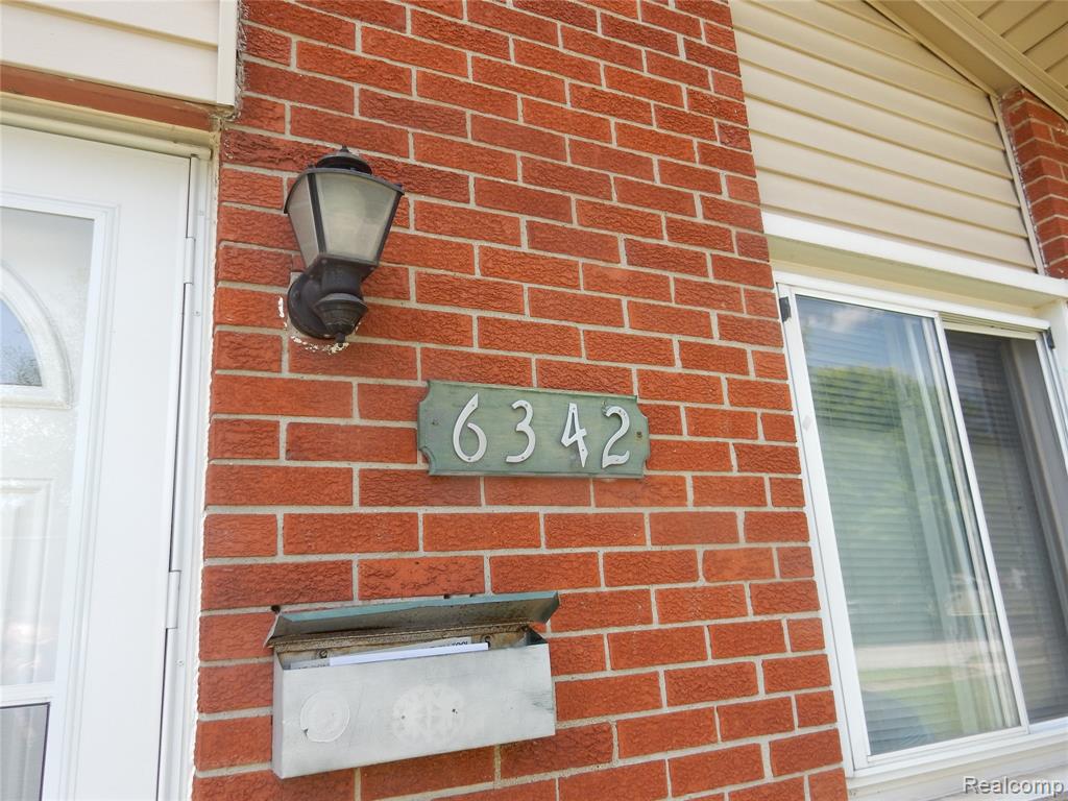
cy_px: 400
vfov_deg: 54.9
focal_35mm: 25
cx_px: 534
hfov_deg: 69.4
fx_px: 771
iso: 125
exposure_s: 1/250
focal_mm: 4.5
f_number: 3.7
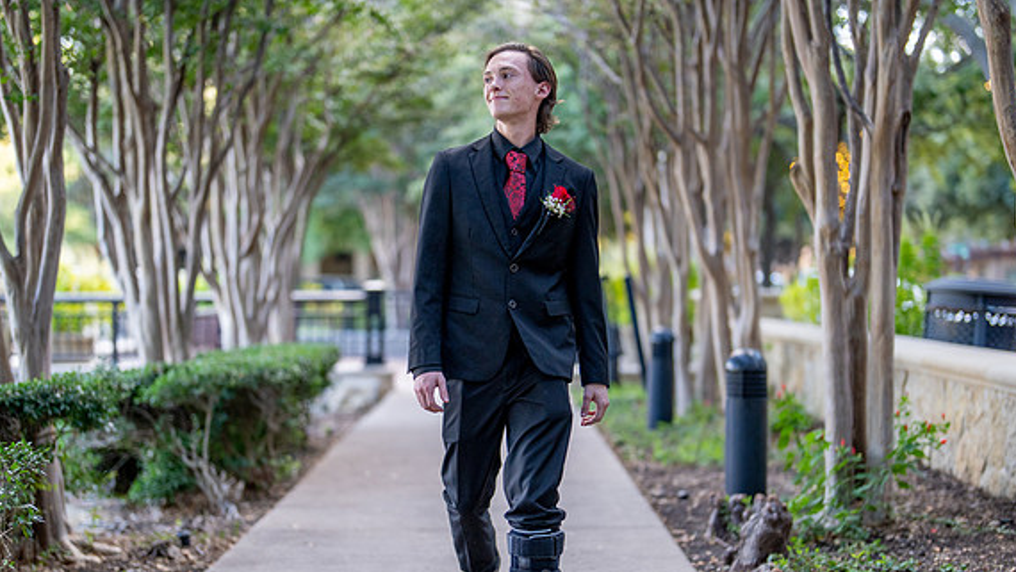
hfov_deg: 31.9
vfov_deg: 18.3
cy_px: 354
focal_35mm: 66
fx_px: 1779
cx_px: 491
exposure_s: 1/1000
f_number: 1.2
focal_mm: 50
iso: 400
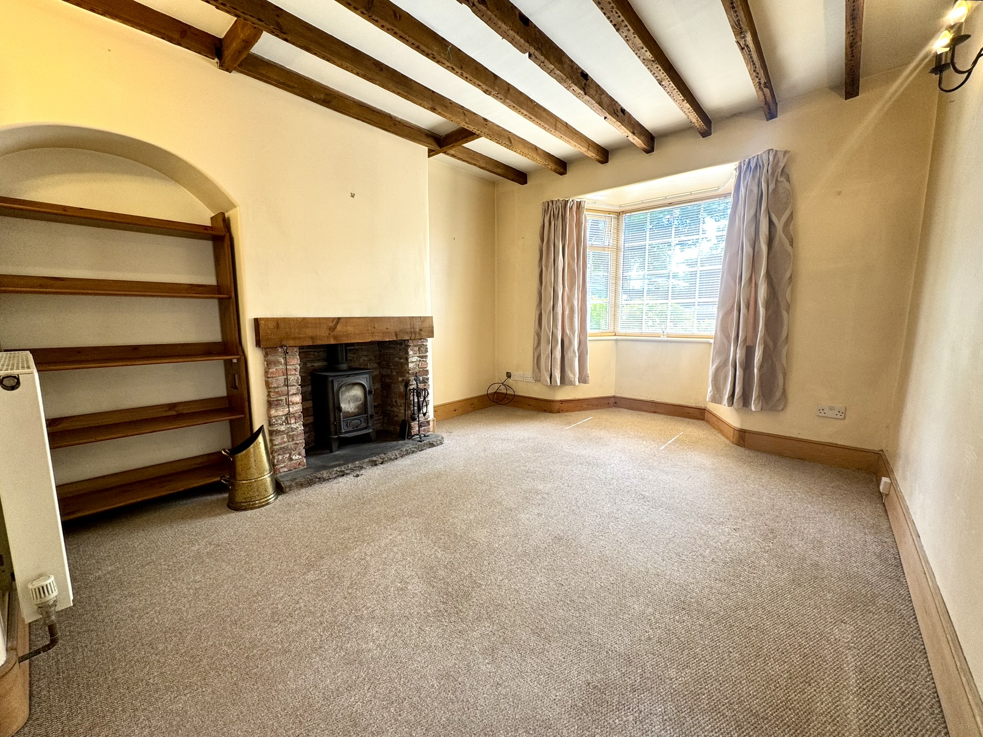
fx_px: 398
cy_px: 368
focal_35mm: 14
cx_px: 492
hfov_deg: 102.1
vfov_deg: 85.7
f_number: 2.2
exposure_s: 1/99
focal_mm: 2.22
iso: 80
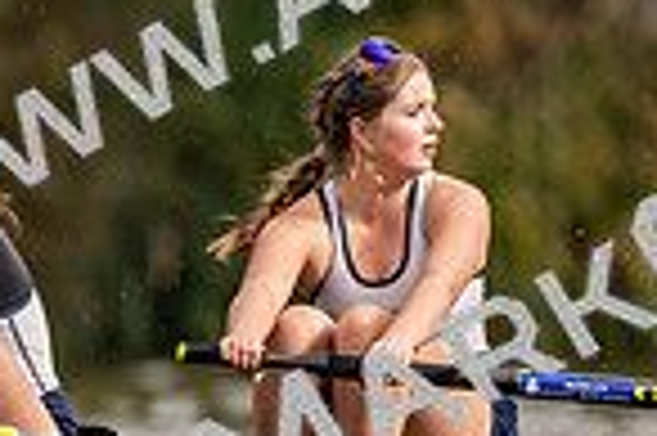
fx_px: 43477
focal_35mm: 2385
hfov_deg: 0.9
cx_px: -482
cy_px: 335
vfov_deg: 0.6
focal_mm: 600
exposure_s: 1/2500
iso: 220
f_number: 4
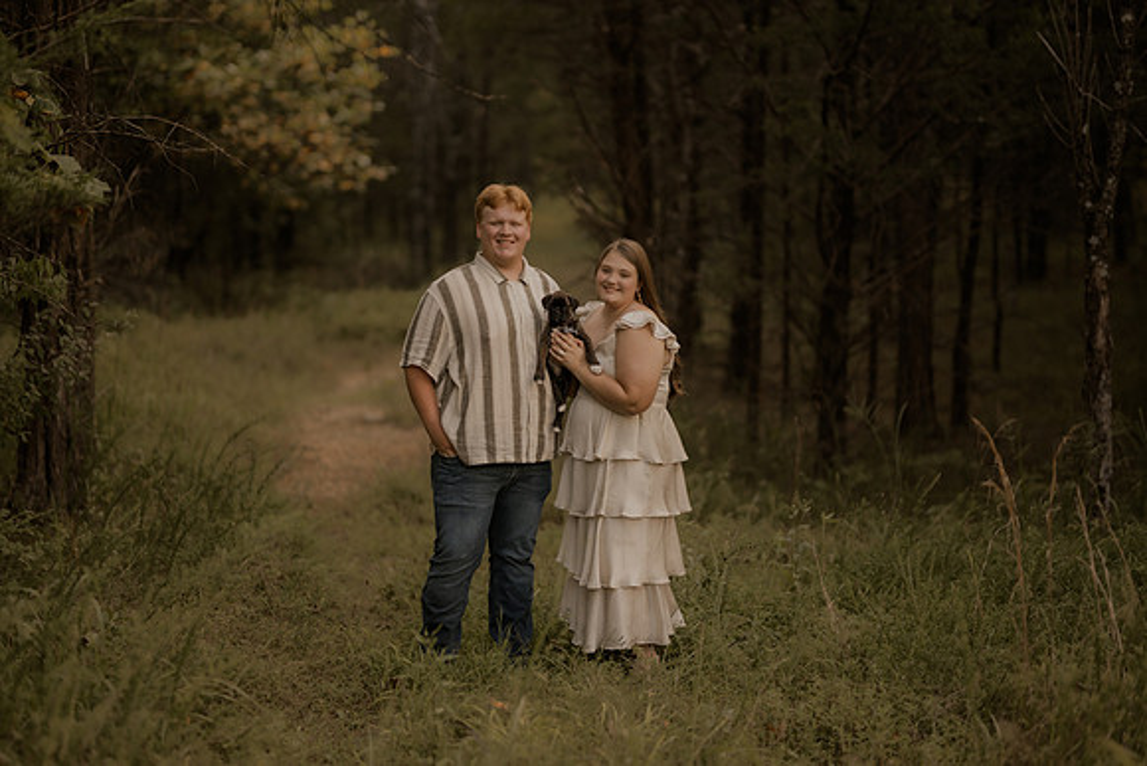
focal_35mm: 85
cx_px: 574
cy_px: 383
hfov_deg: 23.9
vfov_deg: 16.1
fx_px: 2709
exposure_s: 1/400
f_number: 1.4
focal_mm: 85
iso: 125
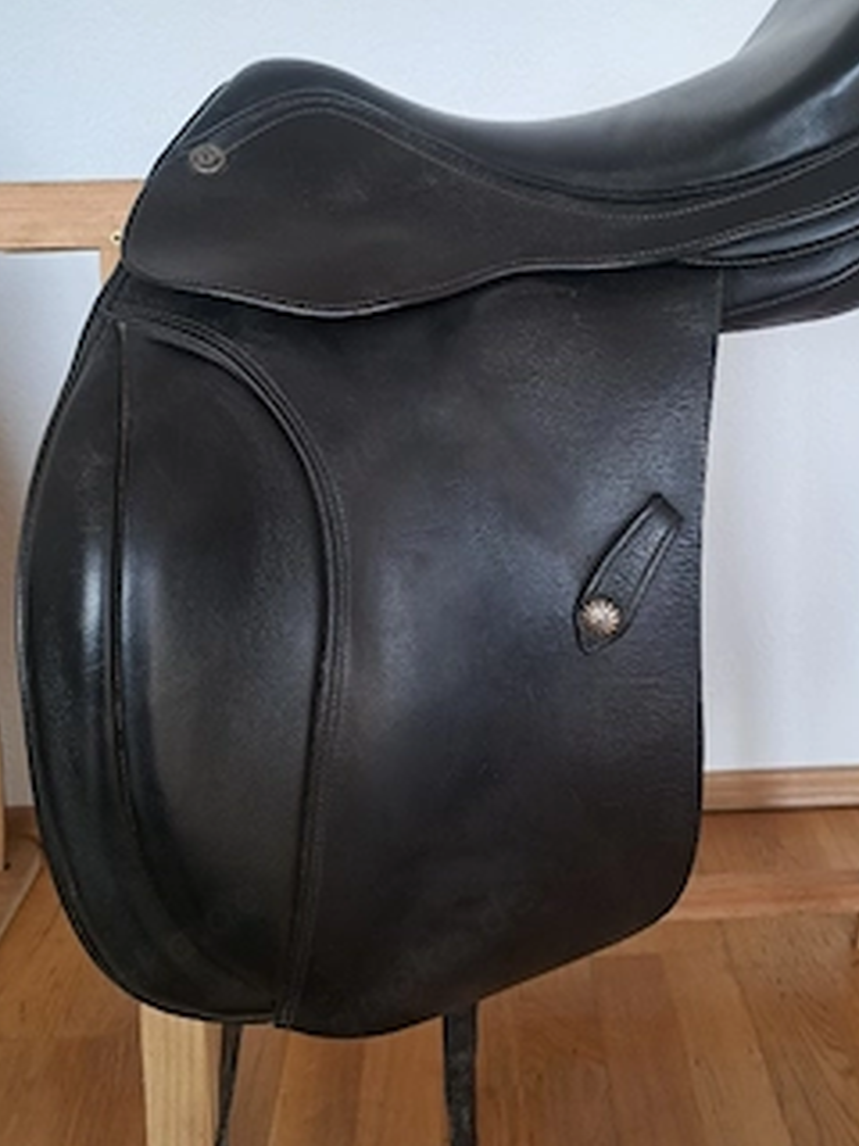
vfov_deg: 59.3
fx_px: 993
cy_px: 440
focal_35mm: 30
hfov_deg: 46.6
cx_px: 508
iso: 80
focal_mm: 5.23
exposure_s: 1/50
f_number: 1.8
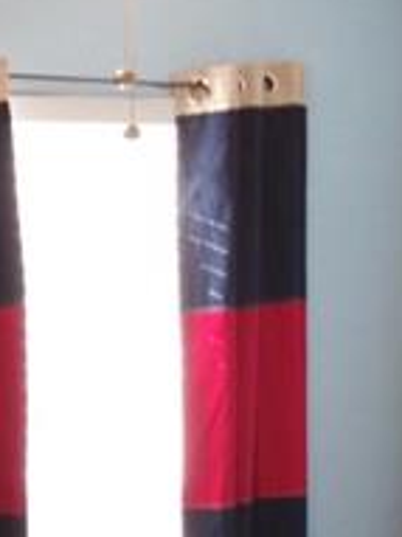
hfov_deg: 10.8
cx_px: -191
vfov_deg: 14.1
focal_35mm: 133
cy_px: 745
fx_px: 2062
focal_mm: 4.12
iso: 50
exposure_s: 1/20
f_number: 2.4
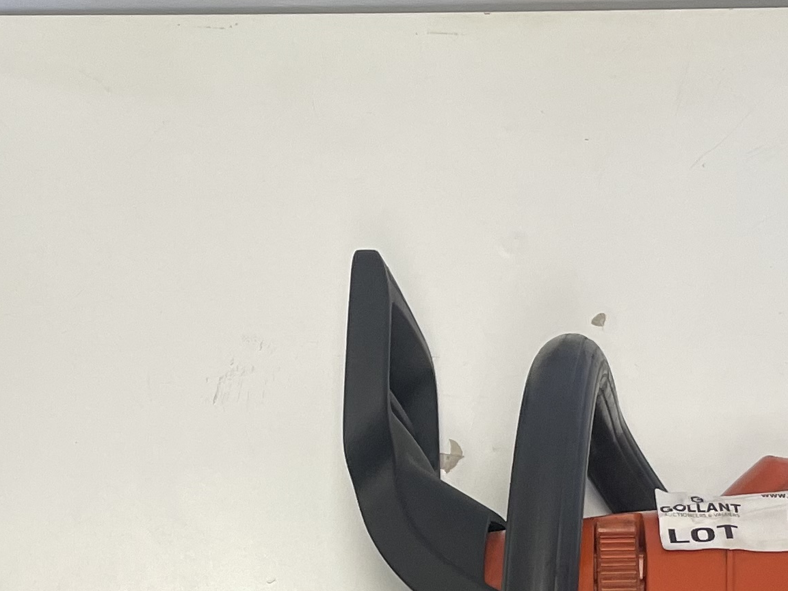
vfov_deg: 15.5
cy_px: 746
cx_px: 255
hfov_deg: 21.4
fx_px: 2072
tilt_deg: -85.1
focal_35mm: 91
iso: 100
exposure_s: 1/100
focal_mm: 4.2
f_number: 1.6
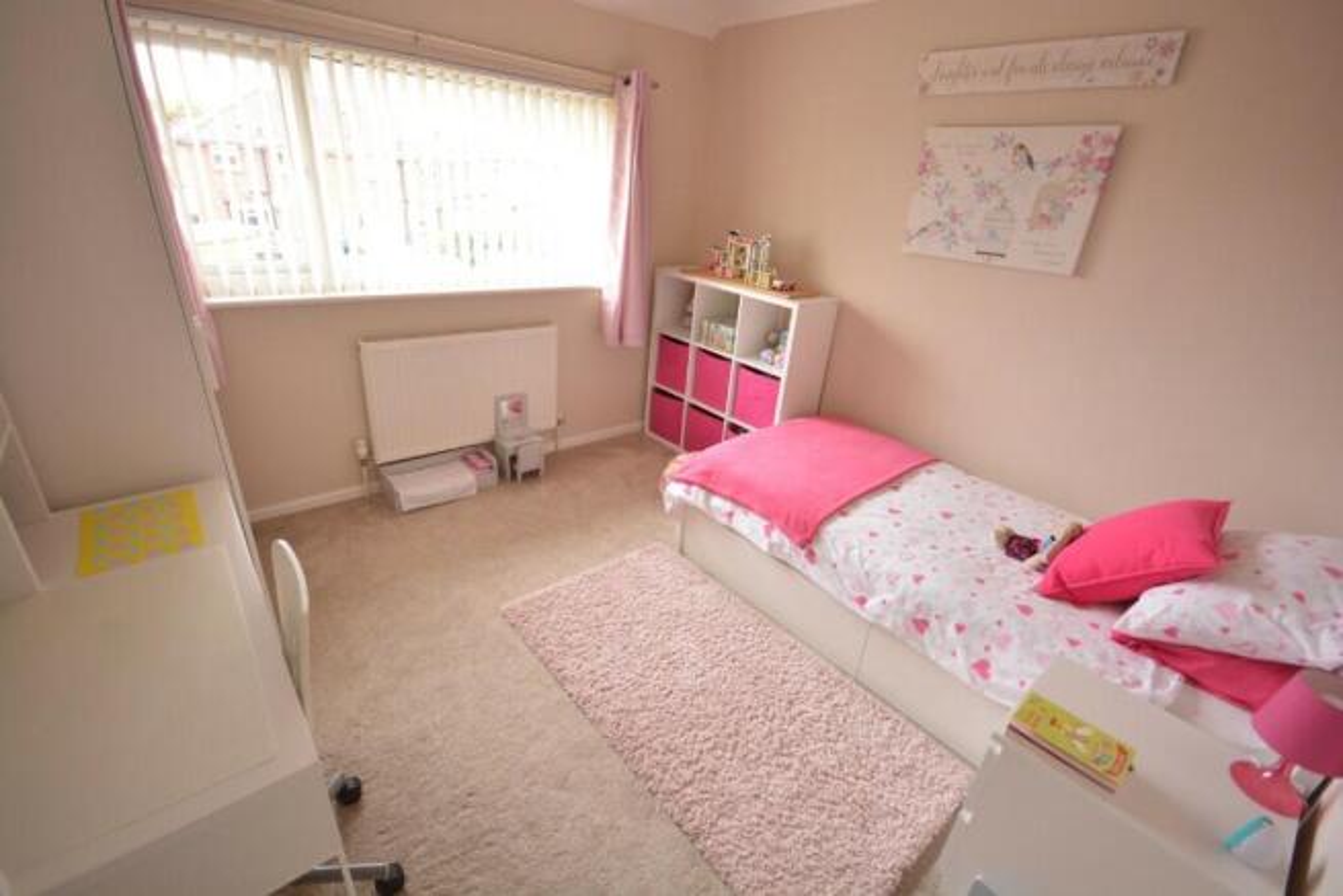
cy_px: 448
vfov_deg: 77.4
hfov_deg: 100.4
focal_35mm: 15
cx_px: 672
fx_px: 560
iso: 400
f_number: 4.5
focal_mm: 10
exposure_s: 1/60
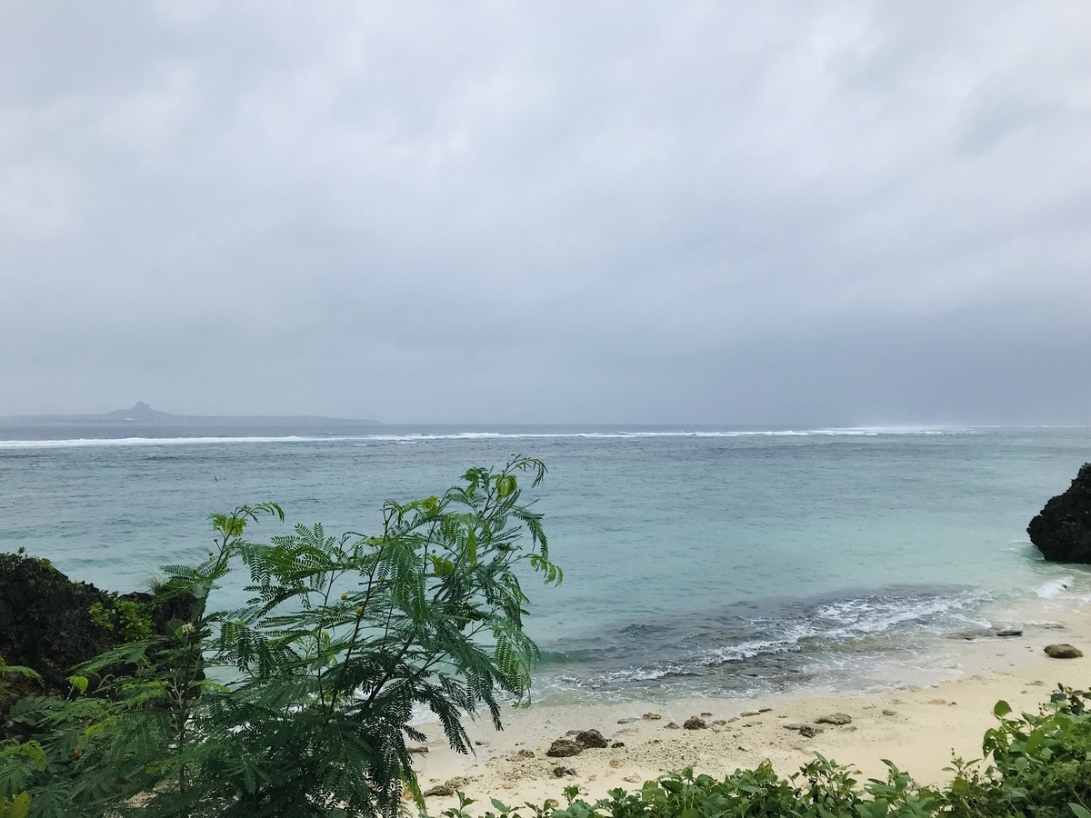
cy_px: 409
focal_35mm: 28
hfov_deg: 63.4
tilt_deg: +1.3
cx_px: 546
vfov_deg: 49.7
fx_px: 882
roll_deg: +0.2
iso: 20
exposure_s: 1/1497
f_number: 1.8
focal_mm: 3.99
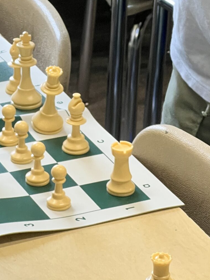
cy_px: -52
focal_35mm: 196
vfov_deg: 10.0
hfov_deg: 7.6
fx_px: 1586
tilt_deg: -20.7
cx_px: 21
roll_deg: +0.5
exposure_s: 1/90
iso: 200
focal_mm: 9
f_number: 2.8
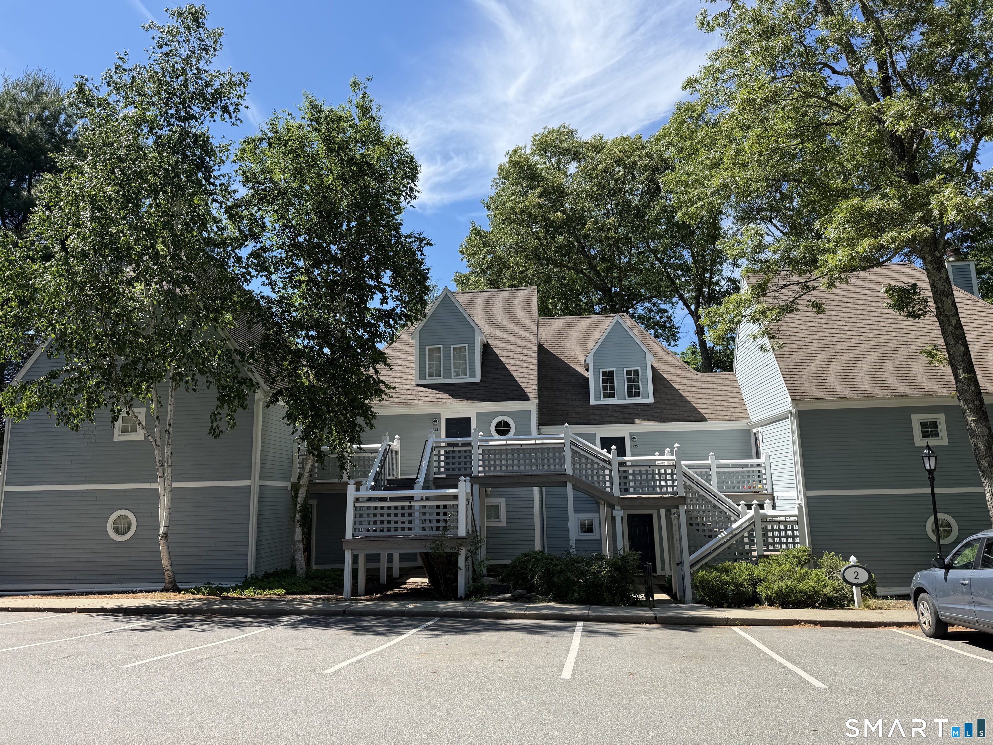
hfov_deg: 71.6
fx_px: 688
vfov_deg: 56.8
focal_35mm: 24
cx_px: 496
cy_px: 372
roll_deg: +1.8
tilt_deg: +10.1
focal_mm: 6.76
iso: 80
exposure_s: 1/2299
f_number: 1.78
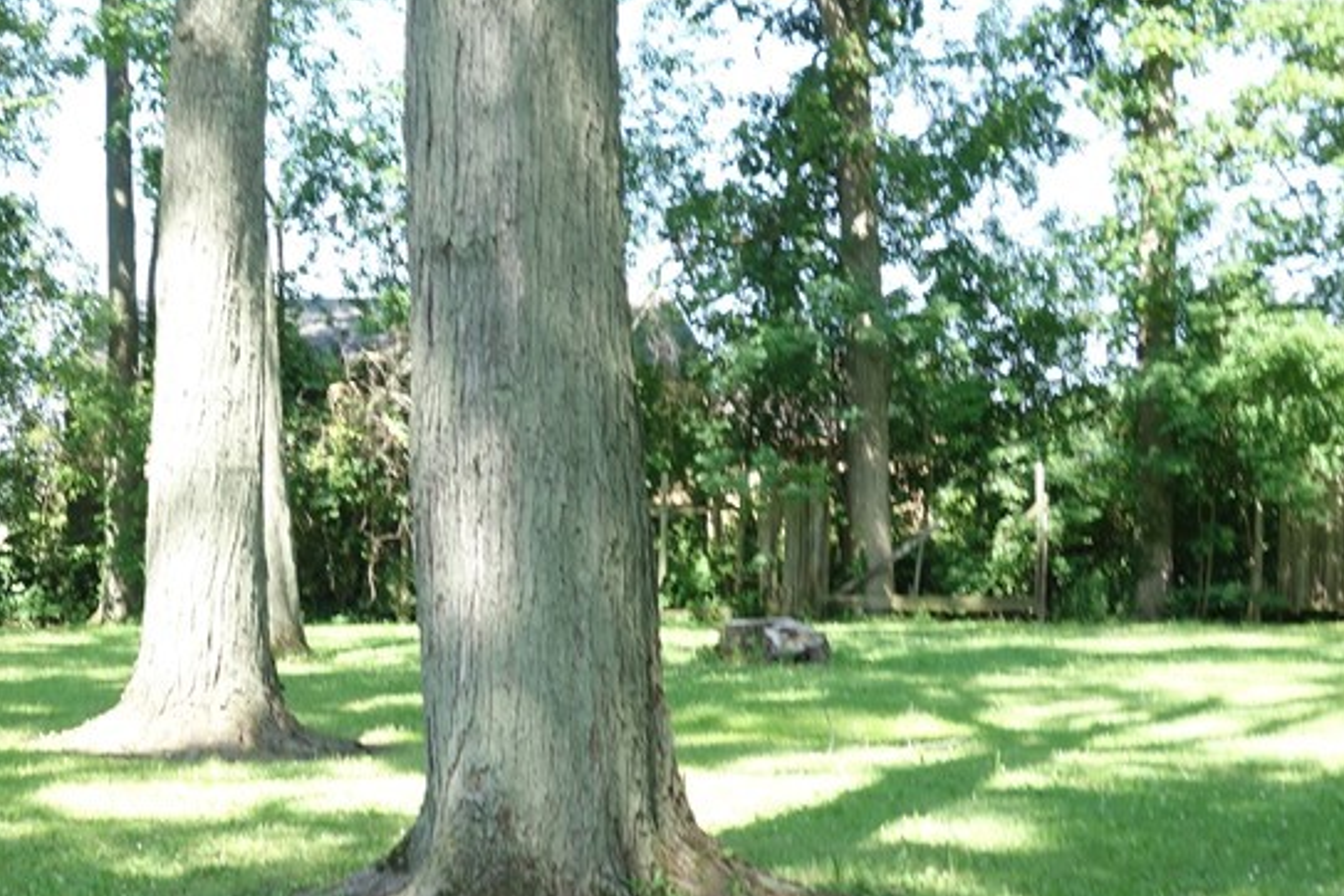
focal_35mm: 56
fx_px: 2091
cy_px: 547
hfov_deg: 34.5
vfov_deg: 24.1
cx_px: 255
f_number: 4
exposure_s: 1/100
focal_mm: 10.4
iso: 125
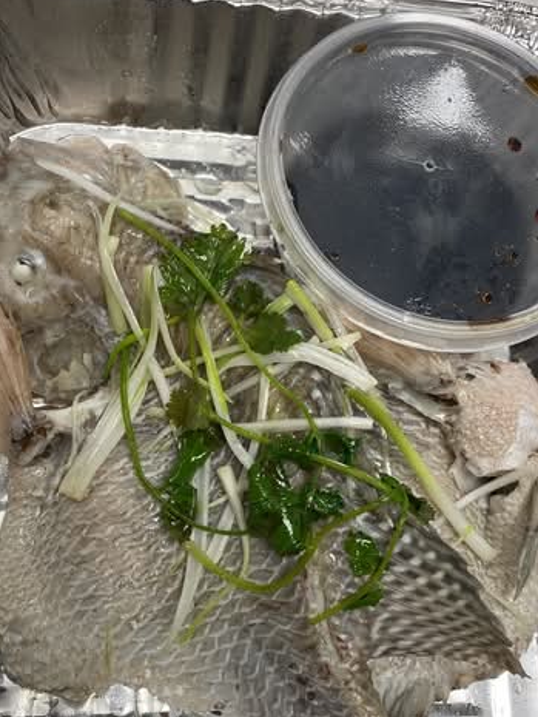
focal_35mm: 41
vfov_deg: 45.1
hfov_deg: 35.1
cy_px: 474
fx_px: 849
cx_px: 248
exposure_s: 1/120
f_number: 1.8
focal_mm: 4.25
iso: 80
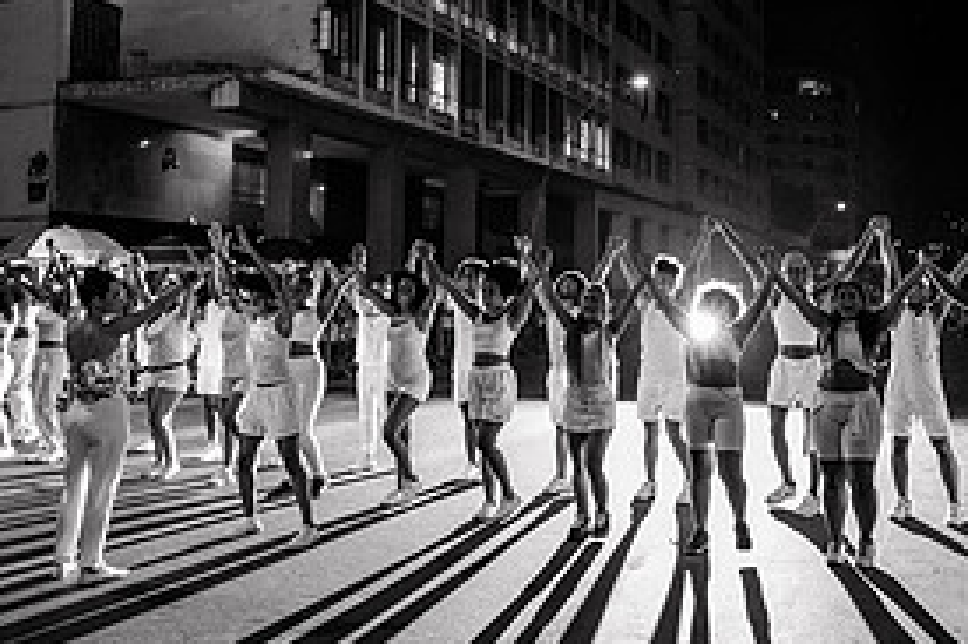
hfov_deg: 50.4
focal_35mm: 38
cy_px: 216
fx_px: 1021
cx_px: 584
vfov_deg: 34.7
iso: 3200
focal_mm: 18
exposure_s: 1/200
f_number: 4
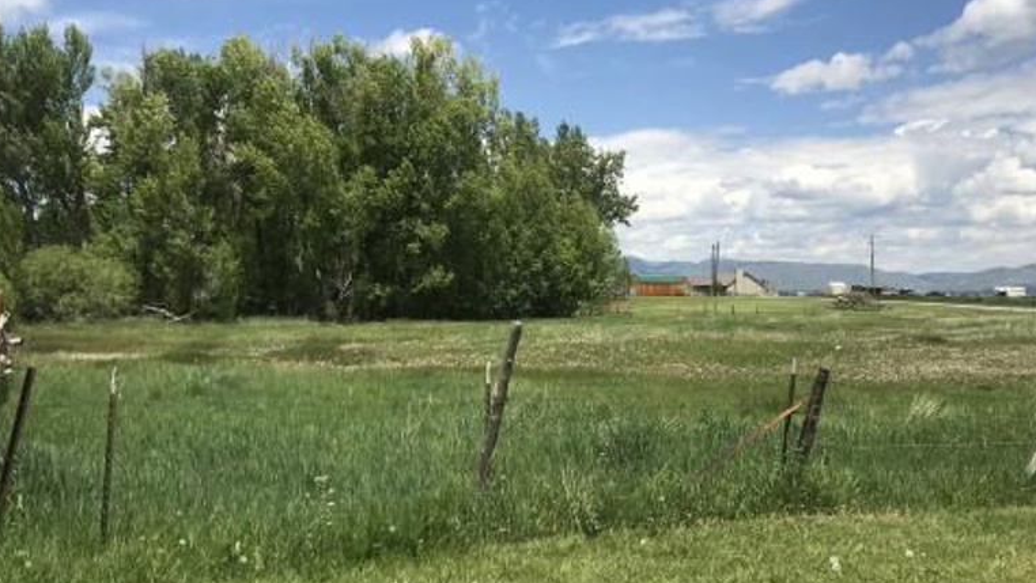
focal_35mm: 41
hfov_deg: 49.3
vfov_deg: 29.0
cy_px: 296
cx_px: 560
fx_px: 1127
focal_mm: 3.99
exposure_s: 1/3425
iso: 20
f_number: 1.8
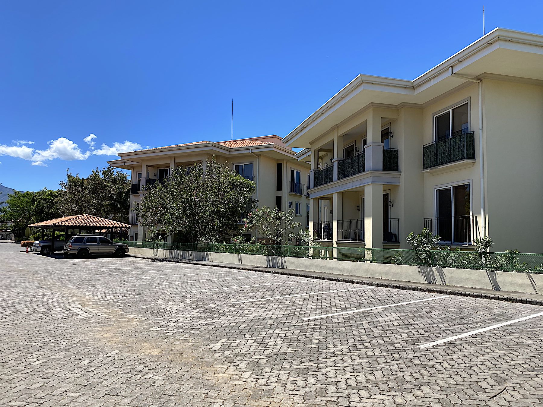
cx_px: 272
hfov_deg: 67.3
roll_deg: -1.2
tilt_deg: +4.5
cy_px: 204
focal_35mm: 26
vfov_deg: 53.1
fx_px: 408
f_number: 1.8
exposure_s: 1/2183
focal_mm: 4.25
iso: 32
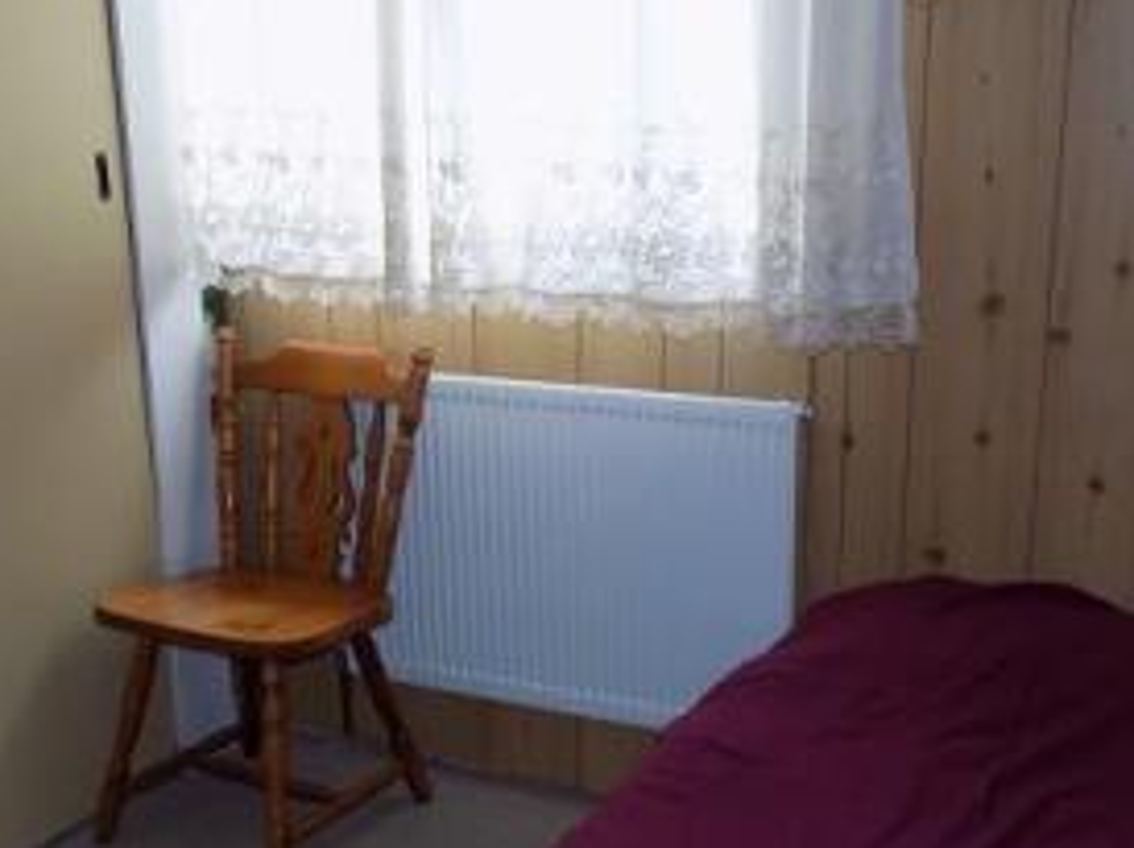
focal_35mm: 49
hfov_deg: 38.9
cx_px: 524
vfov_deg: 29.3
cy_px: 598
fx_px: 1604
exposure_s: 1/30
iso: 250
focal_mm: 4
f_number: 3.1
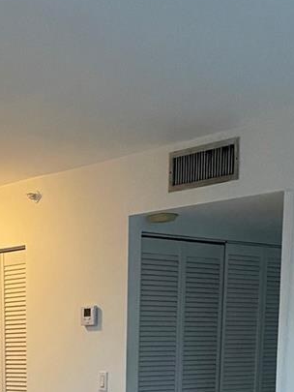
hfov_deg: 18.7
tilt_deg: -8.8
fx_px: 872
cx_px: 14
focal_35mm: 77
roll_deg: +0.6
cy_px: 504
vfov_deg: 22.7
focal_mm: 4.25
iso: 320
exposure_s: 1/60
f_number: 1.8
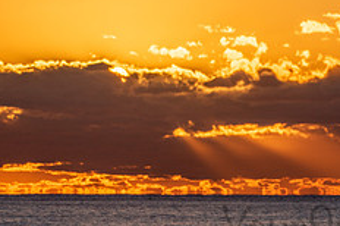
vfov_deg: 2.7
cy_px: 215
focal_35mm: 506
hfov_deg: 4.1
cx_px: 374
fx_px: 4772
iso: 64
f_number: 5.6
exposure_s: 1/500
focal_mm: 200
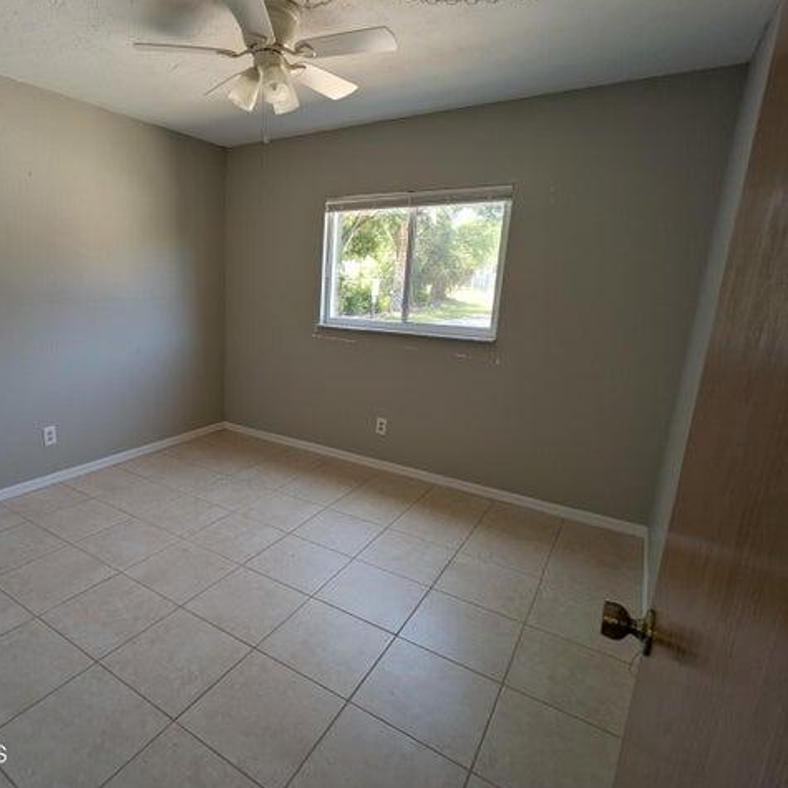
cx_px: 284
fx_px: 489
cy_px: 393
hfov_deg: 76.0
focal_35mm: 19
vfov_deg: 77.7
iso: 50
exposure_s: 1/46.6
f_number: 2.2
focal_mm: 2.35
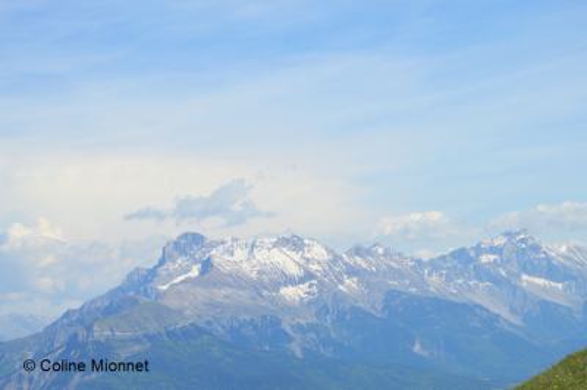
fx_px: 1515
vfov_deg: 14.7
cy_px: 195
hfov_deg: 21.9
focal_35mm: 93
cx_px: 294
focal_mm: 62
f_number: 11
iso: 160
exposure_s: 1/500
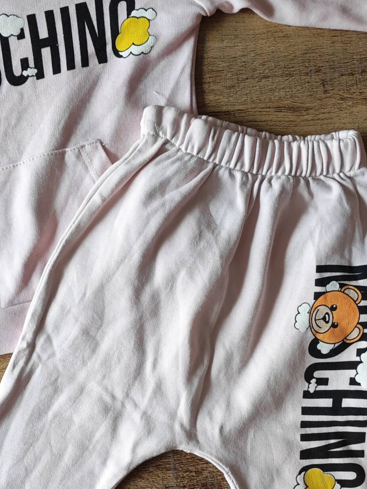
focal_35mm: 50
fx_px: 707
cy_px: 299
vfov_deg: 38.0
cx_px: 107
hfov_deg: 28.8
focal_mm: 6.12
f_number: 1.9
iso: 1250
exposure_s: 1/50
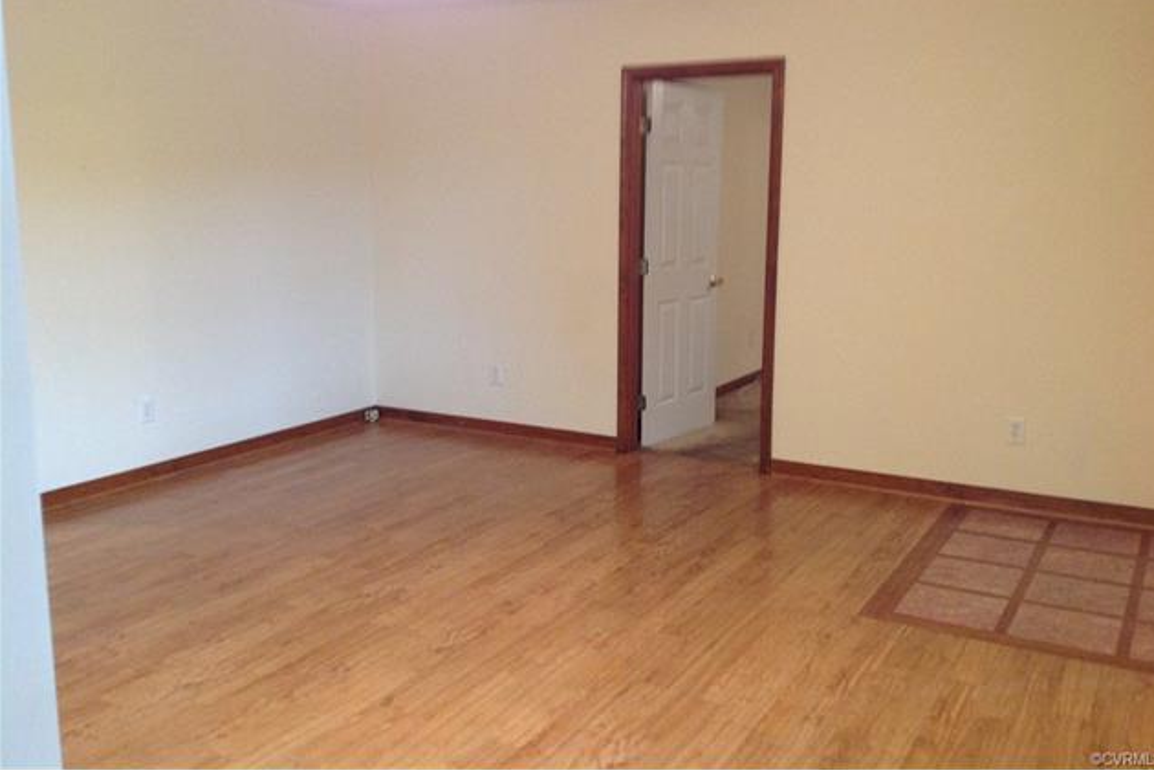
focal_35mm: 37
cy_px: 334
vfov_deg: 35.9
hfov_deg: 51.9
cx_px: 584
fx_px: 1186
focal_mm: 4.28
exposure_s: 1/15
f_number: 2.4
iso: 250
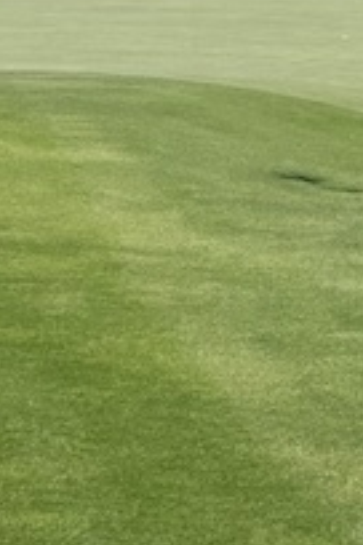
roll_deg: -0.2
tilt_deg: +6.0
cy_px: -417
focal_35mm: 170
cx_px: 932
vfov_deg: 11.3
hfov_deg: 7.4
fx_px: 2571
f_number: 1.6
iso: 50
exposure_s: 1/4854
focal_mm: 5.96
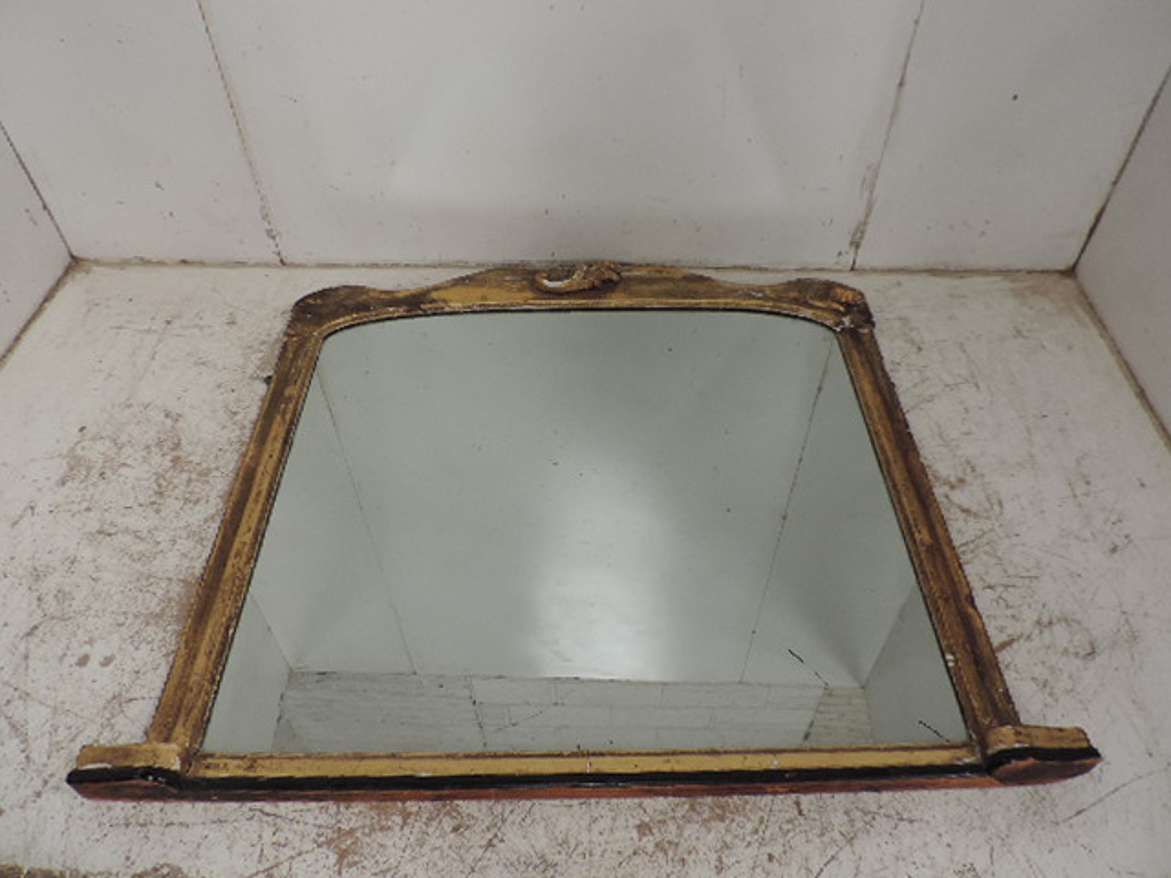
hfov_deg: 71.6
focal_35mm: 24
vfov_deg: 56.8
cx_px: 586
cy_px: 439
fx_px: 812
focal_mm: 4.3
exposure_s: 1/30
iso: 180
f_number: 3
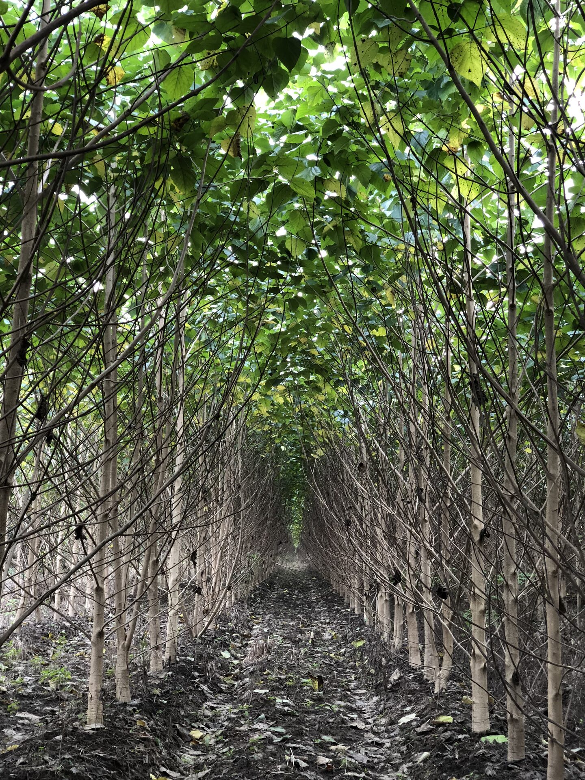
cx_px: 292
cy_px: 390
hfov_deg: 28.0
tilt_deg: +8.5
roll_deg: -0.8
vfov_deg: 36.8
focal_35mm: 52
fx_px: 1172
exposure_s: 1/60
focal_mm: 6
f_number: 2.4
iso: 50
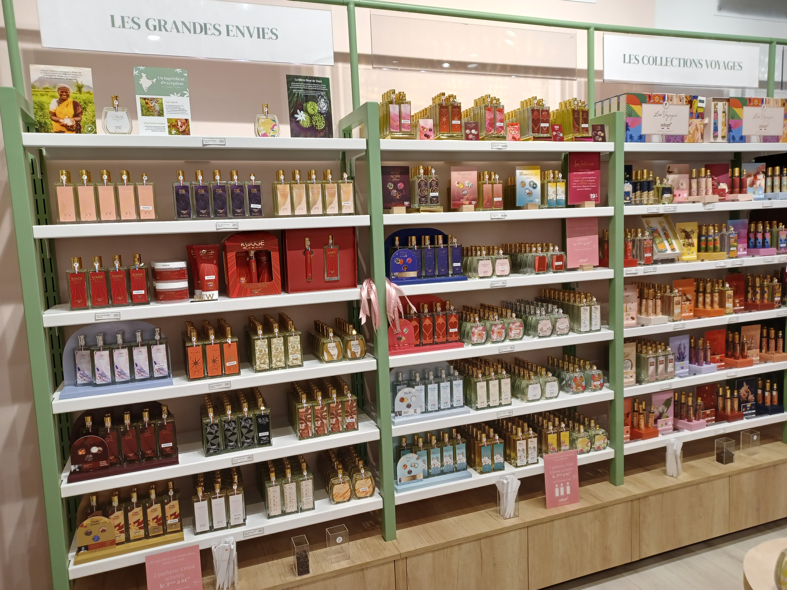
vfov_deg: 54.9
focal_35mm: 25
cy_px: 295
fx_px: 568
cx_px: 394
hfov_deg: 69.4
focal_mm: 4.6
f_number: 1.8
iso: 50
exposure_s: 1/50
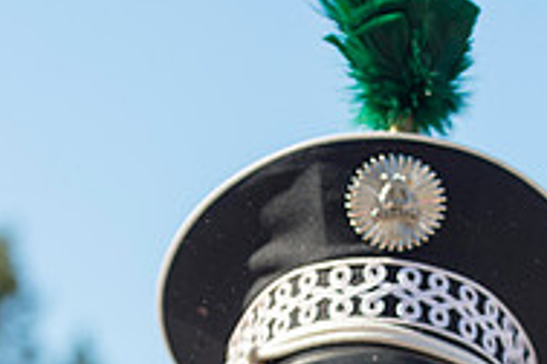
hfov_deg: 9.6
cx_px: 365
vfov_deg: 6.3
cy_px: 514
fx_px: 3267
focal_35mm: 215
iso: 200
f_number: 4.5
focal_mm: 70
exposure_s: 1/1000
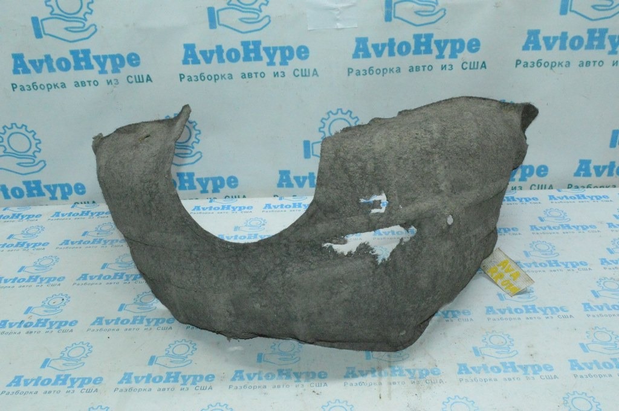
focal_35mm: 33
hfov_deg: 57.3
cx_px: 310
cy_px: 206
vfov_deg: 39.9
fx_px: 567
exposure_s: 1/200
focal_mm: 22
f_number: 16
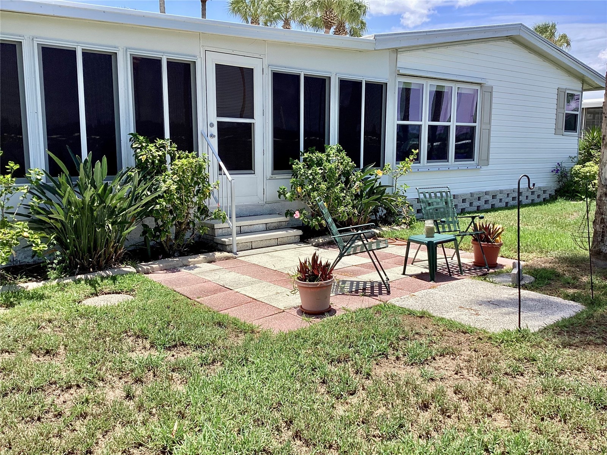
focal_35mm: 31
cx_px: 304
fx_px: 544
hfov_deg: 58.4
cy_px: 228
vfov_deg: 45.4
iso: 25
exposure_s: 1/1072
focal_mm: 3.3
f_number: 2.4
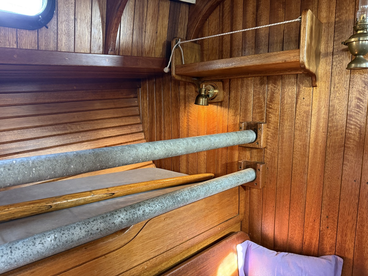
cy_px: 138
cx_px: 184
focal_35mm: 24
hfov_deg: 71.6
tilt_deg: -7.5
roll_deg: +1.1
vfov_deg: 56.8
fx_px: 255
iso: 640
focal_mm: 6.76
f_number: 1.78
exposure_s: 1/60
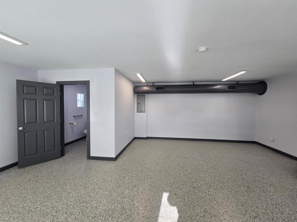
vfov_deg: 89.9
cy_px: 111
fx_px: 112
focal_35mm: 13
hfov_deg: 106.2
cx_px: 148
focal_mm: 2.2
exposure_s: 1/60
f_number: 2.2
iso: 50
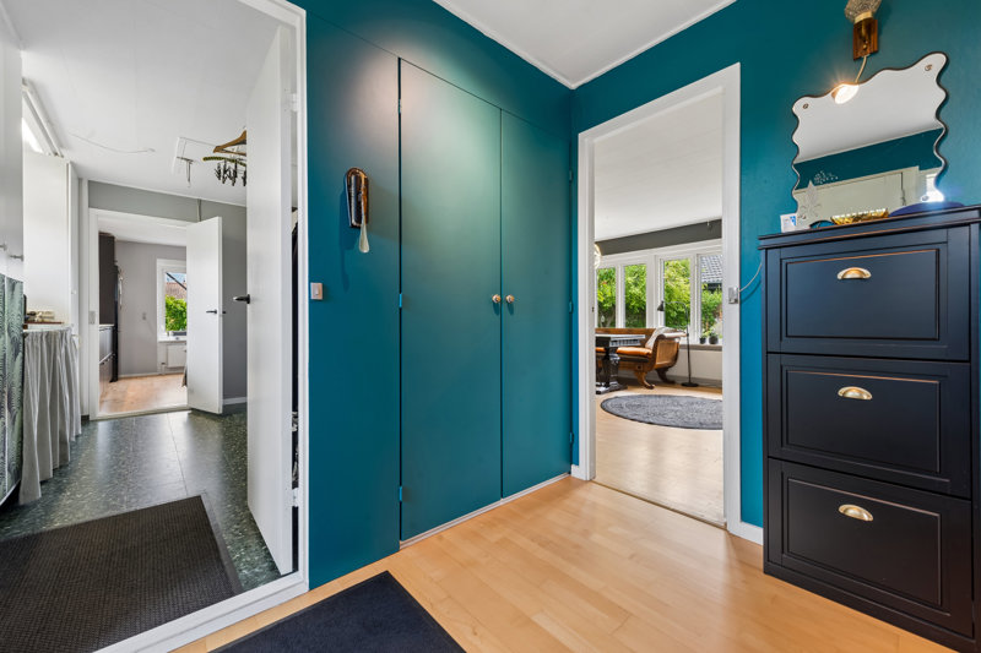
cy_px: 326
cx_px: 490
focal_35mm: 14
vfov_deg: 81.2
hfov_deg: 104.3
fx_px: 381
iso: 200
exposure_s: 1/1.67
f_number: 10
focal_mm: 14
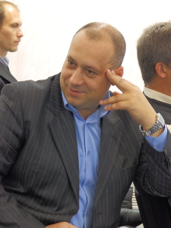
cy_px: 114
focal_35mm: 115
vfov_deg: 17.1
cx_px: 86
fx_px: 757
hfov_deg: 12.9
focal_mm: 20.6
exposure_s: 1/20
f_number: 4.8
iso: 800
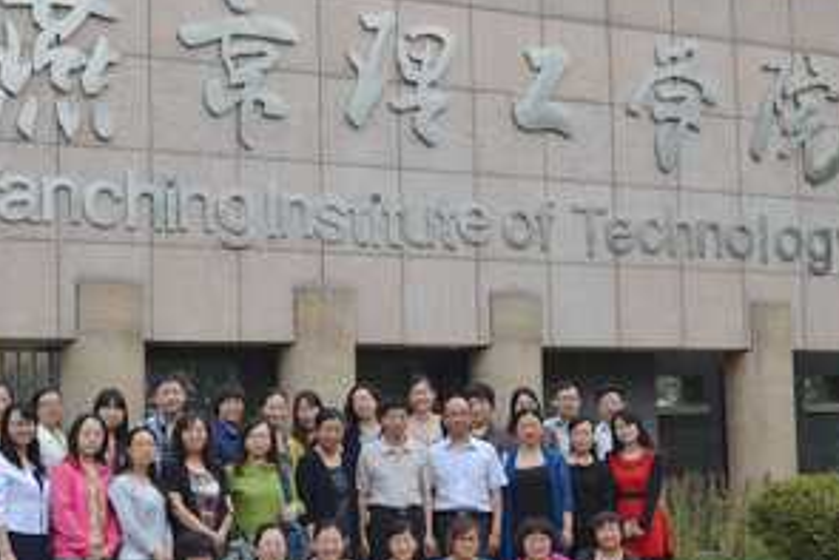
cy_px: 318
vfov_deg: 21.3
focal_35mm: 64
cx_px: 341
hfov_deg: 31.3
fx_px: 1492
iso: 100
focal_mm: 30
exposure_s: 1/125
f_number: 5.6
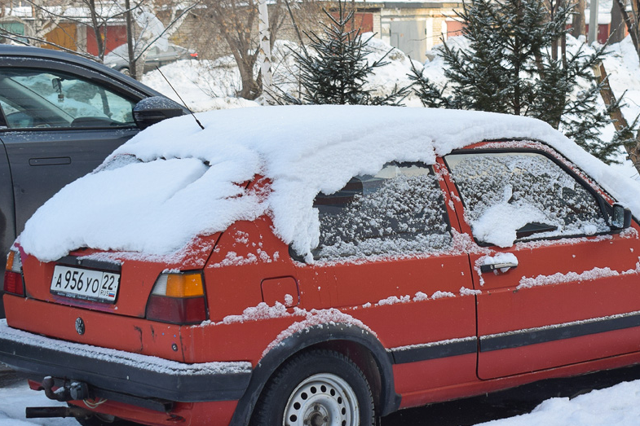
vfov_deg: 17.5
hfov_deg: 25.9
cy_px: 188
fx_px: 1386
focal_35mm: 78
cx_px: 408
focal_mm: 34
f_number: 5.6
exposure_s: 1/320
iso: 200
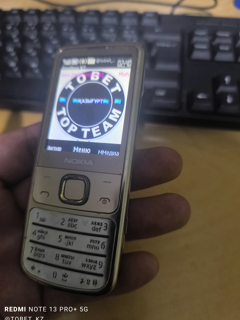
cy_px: 164
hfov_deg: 56.8
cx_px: 119
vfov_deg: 71.6
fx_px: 222
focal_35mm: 24
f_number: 1.65
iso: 1250
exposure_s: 1/25
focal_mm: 6.14
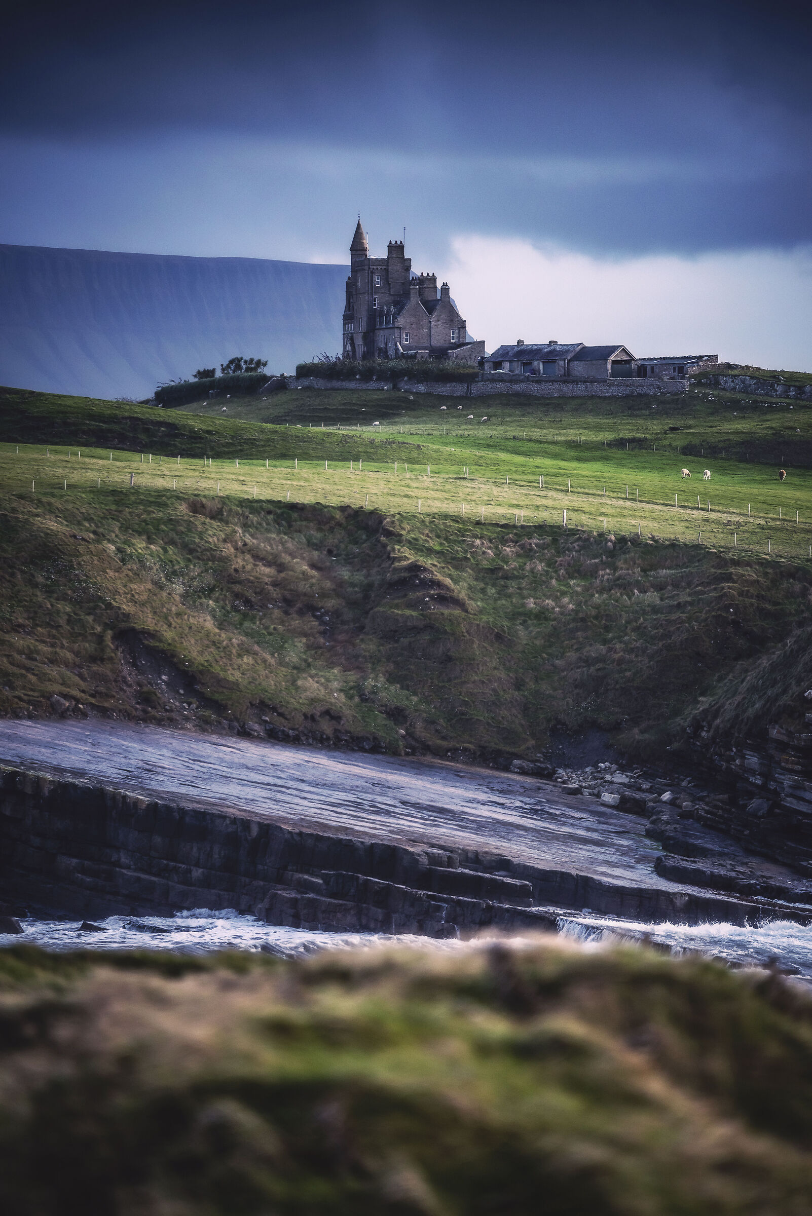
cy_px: 608
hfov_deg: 6.9
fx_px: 6760
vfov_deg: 10.3
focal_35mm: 200
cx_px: 406
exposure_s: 1/125
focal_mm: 200
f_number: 2.8
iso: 640
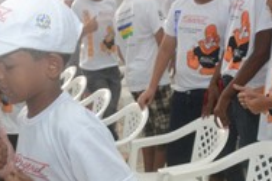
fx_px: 544
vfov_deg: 18.3
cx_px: 101
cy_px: 194
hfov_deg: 28.0
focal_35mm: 72
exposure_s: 1/125
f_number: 3.5
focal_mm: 20
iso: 1600
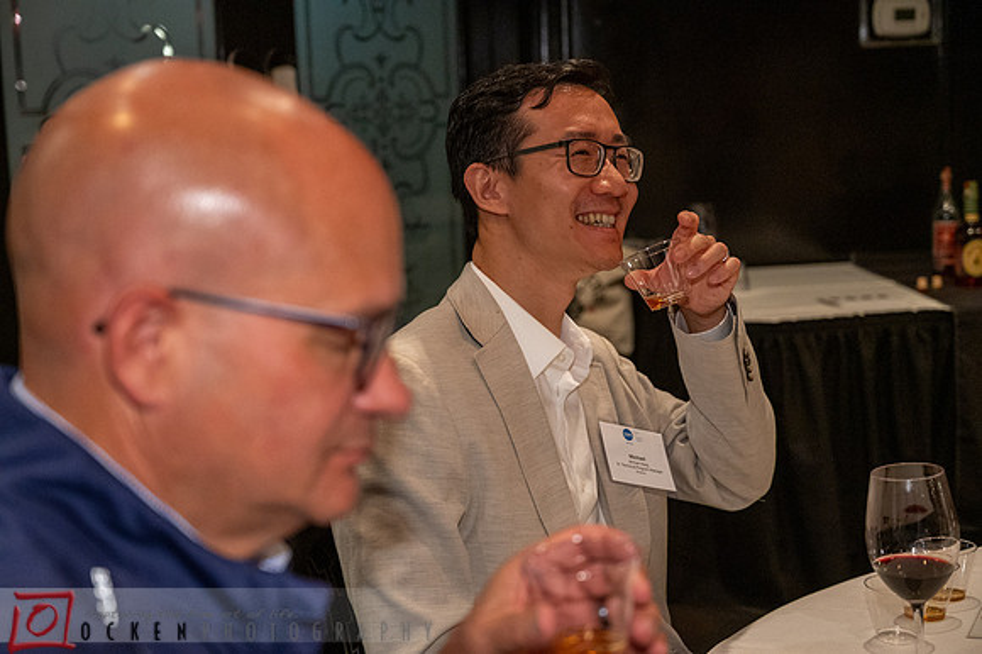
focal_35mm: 55
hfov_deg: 36.3
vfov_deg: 24.6
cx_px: 491
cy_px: 327
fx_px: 1499
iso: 5000
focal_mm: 55
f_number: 4
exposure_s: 1/60
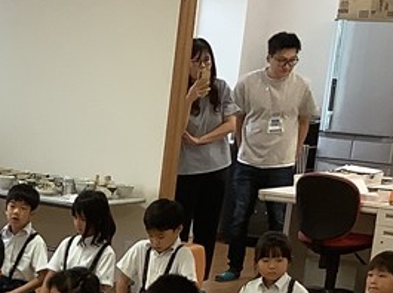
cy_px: 432
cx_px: -120
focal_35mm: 120
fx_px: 1361
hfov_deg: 15.6
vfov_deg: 11.8
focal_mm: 3.3
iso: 80
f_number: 2.4
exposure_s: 1/60
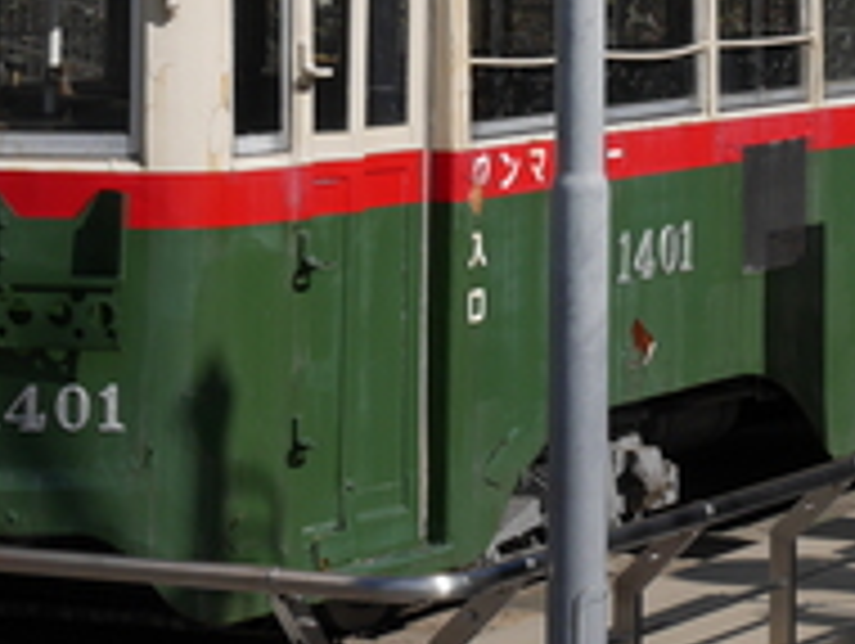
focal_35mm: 183
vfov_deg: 8.1
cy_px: 70
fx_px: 4526
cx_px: 608
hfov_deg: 10.8
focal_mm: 29
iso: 200
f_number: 10
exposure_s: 1/400
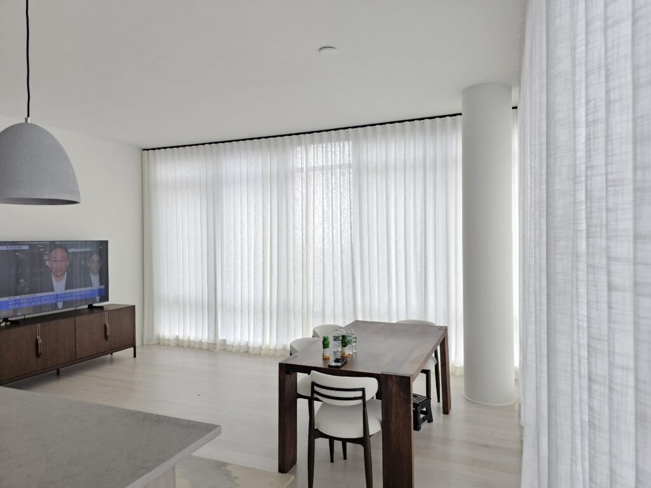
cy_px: 244
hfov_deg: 73.9
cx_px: 326
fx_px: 433
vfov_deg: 58.9
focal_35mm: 23
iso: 50
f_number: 1.7
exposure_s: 1/180
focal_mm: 6.3
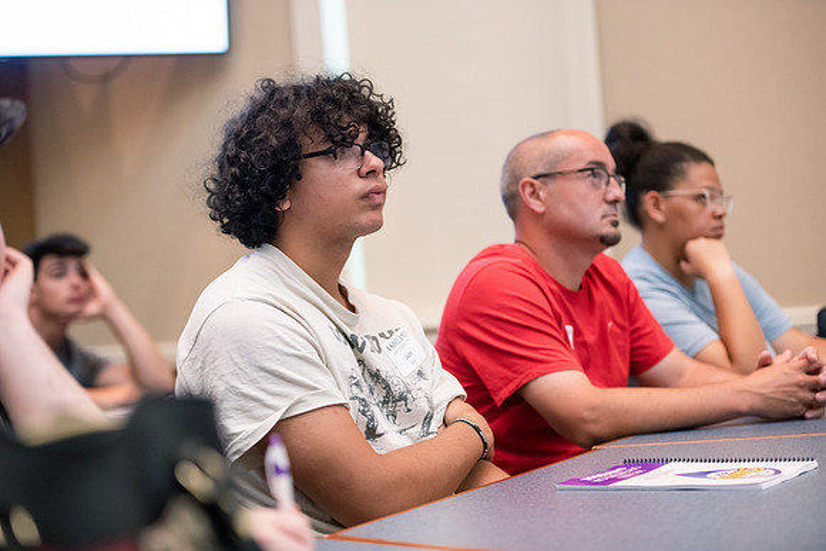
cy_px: 276
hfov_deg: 25.4
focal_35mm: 80
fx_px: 1836
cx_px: 413
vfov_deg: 17.1
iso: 2500
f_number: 2.8
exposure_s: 1/160
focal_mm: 80
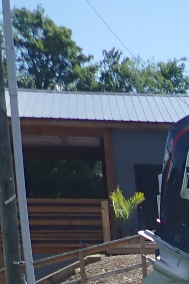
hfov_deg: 9.6
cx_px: 438
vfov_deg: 13.9
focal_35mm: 129
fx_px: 1015
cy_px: 526
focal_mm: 4.5
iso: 100
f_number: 5.6
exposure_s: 1/400
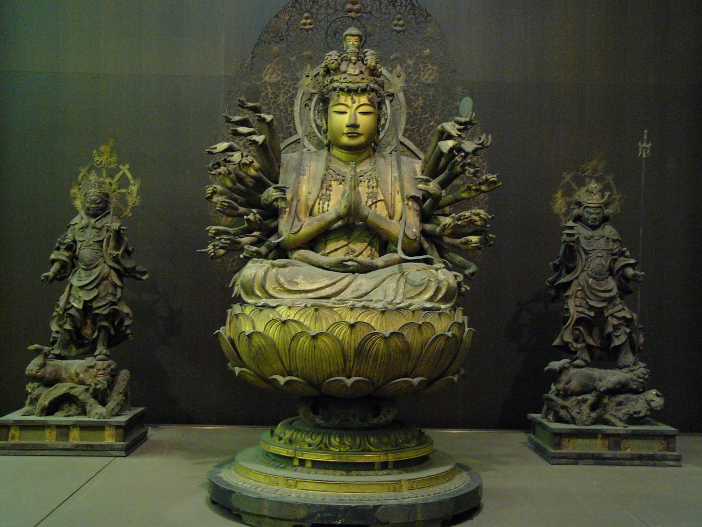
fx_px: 953
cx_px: 358
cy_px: 267
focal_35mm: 47
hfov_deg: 40.4
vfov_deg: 30.9
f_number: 2.8
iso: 200
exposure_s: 1/4
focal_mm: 7.7
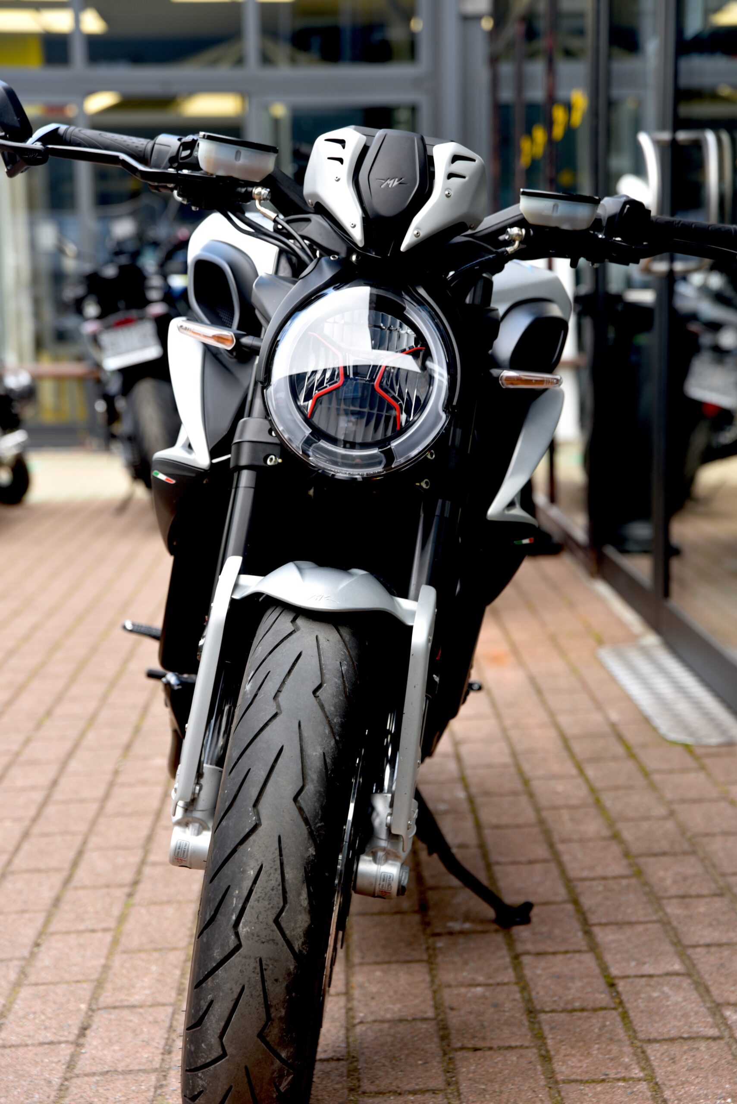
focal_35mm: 70
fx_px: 2147
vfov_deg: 28.8
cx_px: 368
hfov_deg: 19.5
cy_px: 552
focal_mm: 70
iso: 100
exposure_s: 1/80
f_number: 4.5
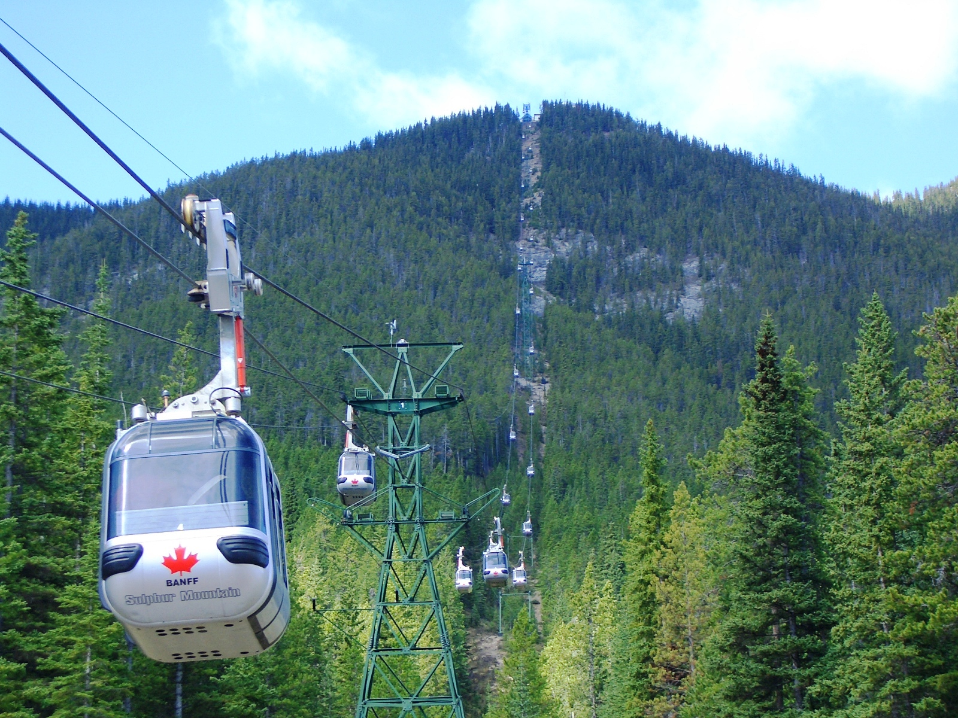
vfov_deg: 16.8
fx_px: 2435
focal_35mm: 88
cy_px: 359
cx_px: 479
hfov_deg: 22.3
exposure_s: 1/160
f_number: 4.4
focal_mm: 14.6
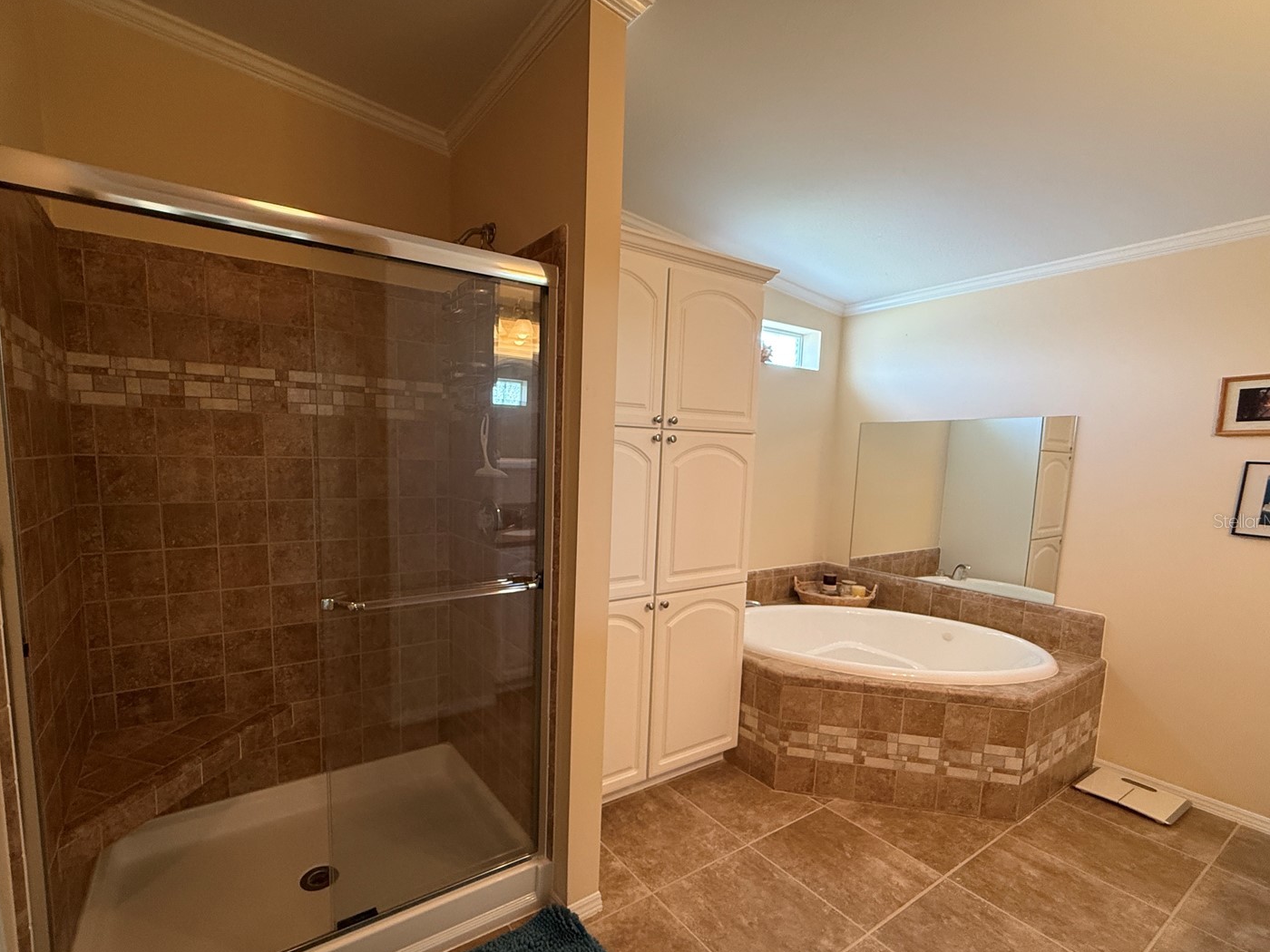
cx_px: 573
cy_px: 520
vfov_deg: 77.9
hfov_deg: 94.2
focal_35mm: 16
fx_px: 587
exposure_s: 1/60
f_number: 2.2
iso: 250
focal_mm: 2.22
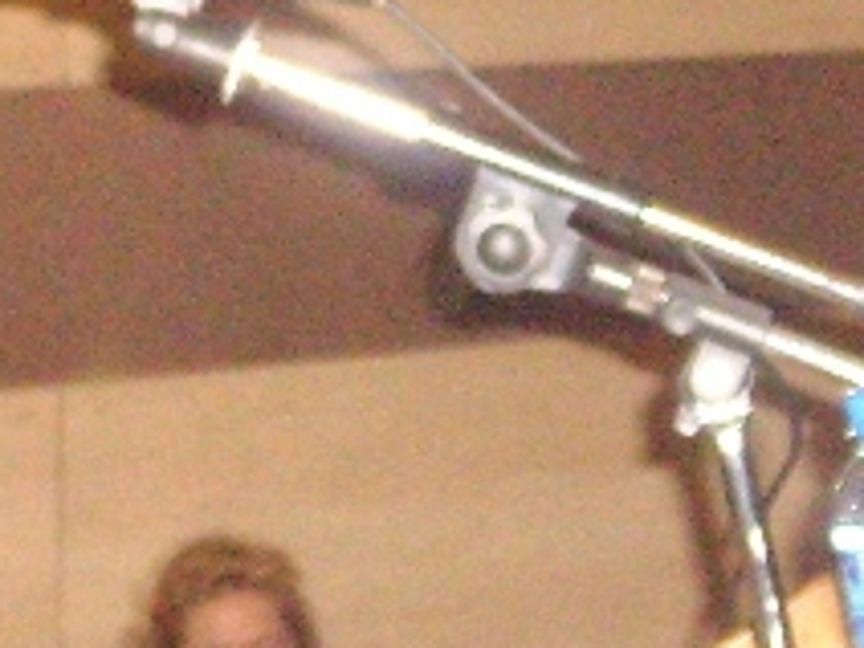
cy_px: 208
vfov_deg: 7.1
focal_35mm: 208
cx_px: -41
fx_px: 5192
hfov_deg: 9.4
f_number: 3
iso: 400
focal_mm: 7.2
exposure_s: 1/45
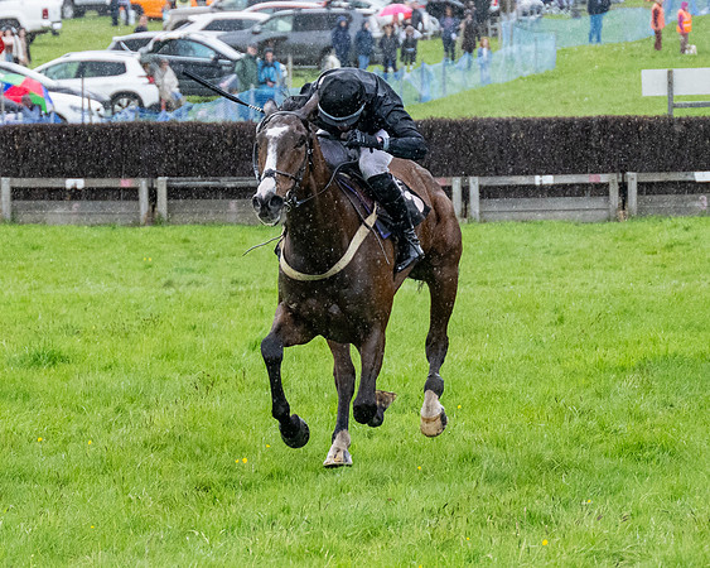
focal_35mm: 270
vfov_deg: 5.7
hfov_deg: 7.2
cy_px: 280
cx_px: 373
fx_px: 5662
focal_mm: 98
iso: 2000
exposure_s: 1/1000
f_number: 4
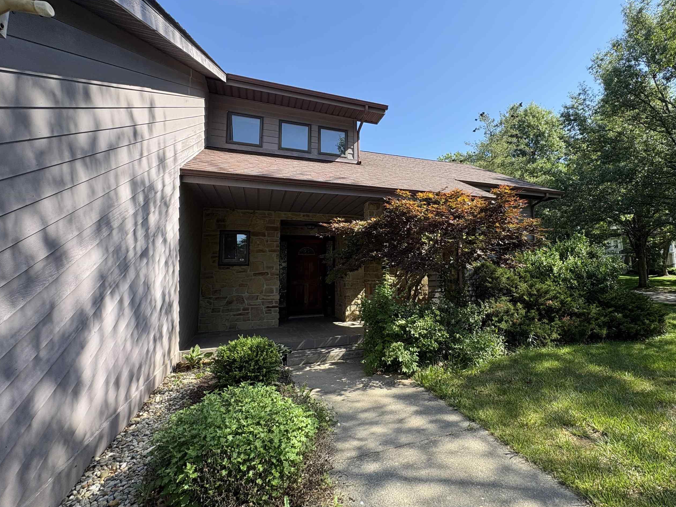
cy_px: 236
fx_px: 332
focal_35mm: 17
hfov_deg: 90.2
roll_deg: +2.1
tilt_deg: +6.9
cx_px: 394
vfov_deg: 74.6
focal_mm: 2.22
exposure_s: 1/379
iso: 64
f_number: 2.2
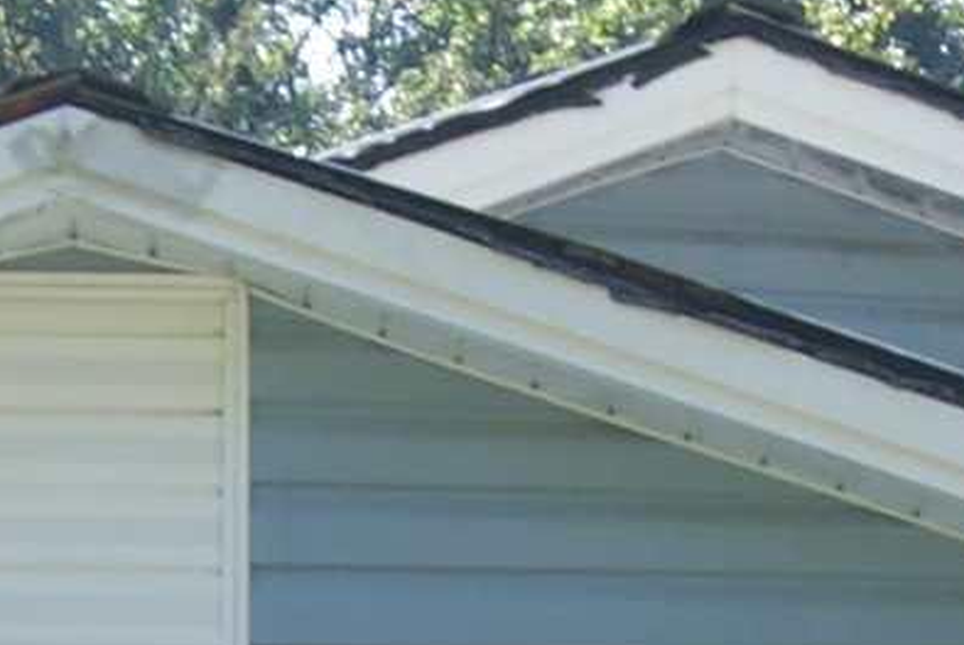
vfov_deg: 4.5
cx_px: 802
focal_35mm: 305
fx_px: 8176
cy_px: 964
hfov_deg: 6.7
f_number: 8
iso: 100
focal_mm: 26
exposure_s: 1/80
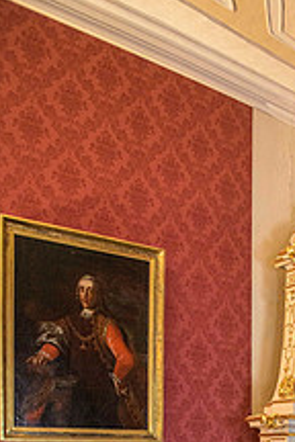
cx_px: 305
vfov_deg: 35.4
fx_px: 615
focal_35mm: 50
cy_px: 454
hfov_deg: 25.5
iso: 5000
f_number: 2.8
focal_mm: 24
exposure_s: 1/50
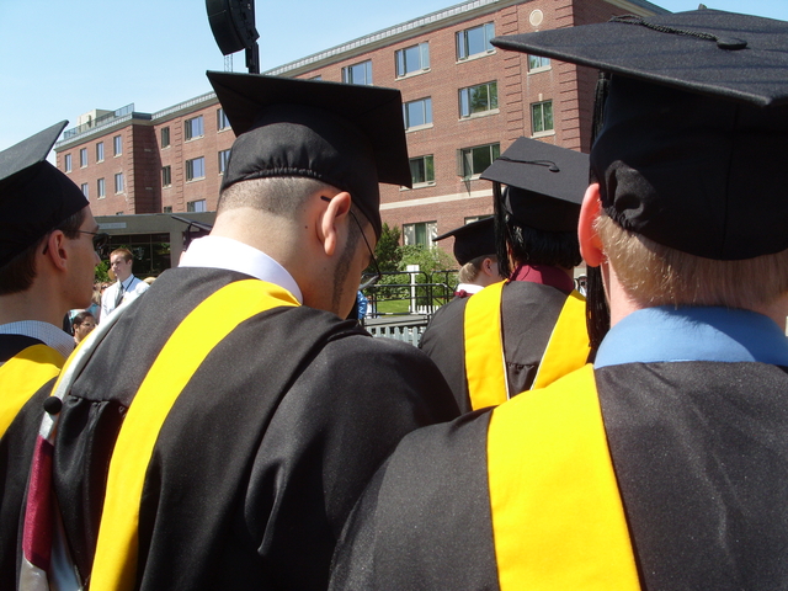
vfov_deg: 40.7
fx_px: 797
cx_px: 394
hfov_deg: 52.6
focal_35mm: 35
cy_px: 296
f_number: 6.3
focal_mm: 7.8
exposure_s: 1/350
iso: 80
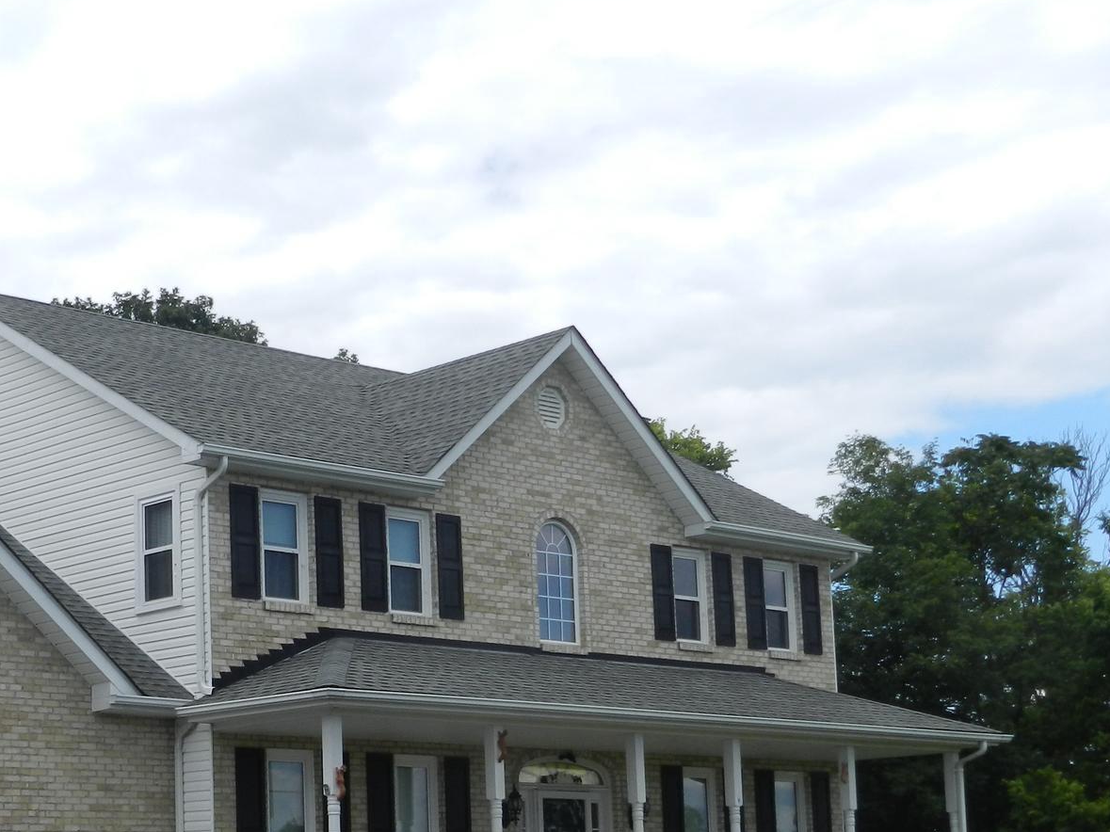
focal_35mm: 66
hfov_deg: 28.8
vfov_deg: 21.9
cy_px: 684
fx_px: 2116
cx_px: 224
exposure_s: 1/800
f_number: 4.5
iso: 160
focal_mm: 6.7
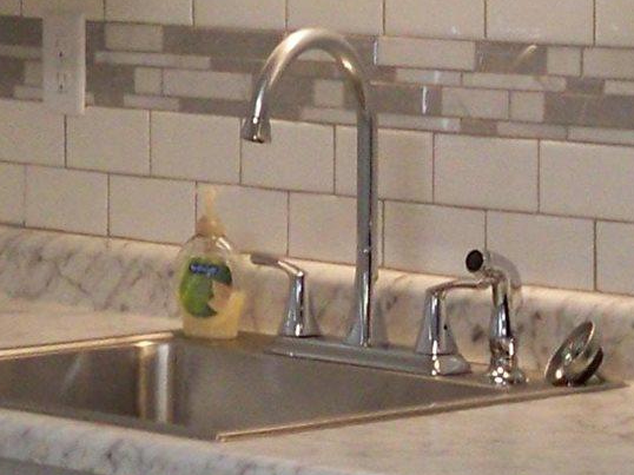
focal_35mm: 200
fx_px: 3661
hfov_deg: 9.9
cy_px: 298
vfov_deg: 7.4
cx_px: 321
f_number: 3.1
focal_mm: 6.3
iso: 160
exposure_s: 1/60
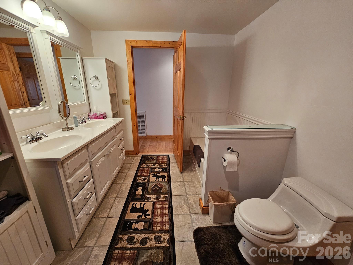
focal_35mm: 13
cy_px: 132
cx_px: 176
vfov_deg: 89.9
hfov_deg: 106.2
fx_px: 133
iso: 160
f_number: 2.2
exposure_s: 1/60
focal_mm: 2.2
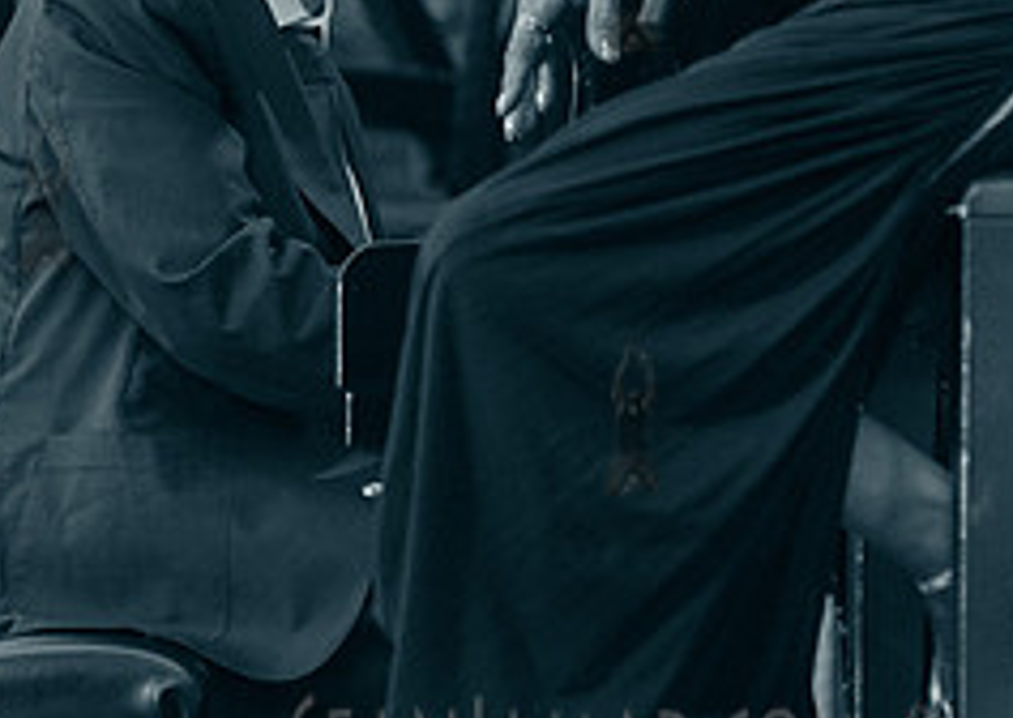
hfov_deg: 5.9
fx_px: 9900
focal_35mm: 345
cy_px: -26
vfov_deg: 4.1
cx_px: 662
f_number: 4
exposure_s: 1/1000
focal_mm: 135
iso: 2500
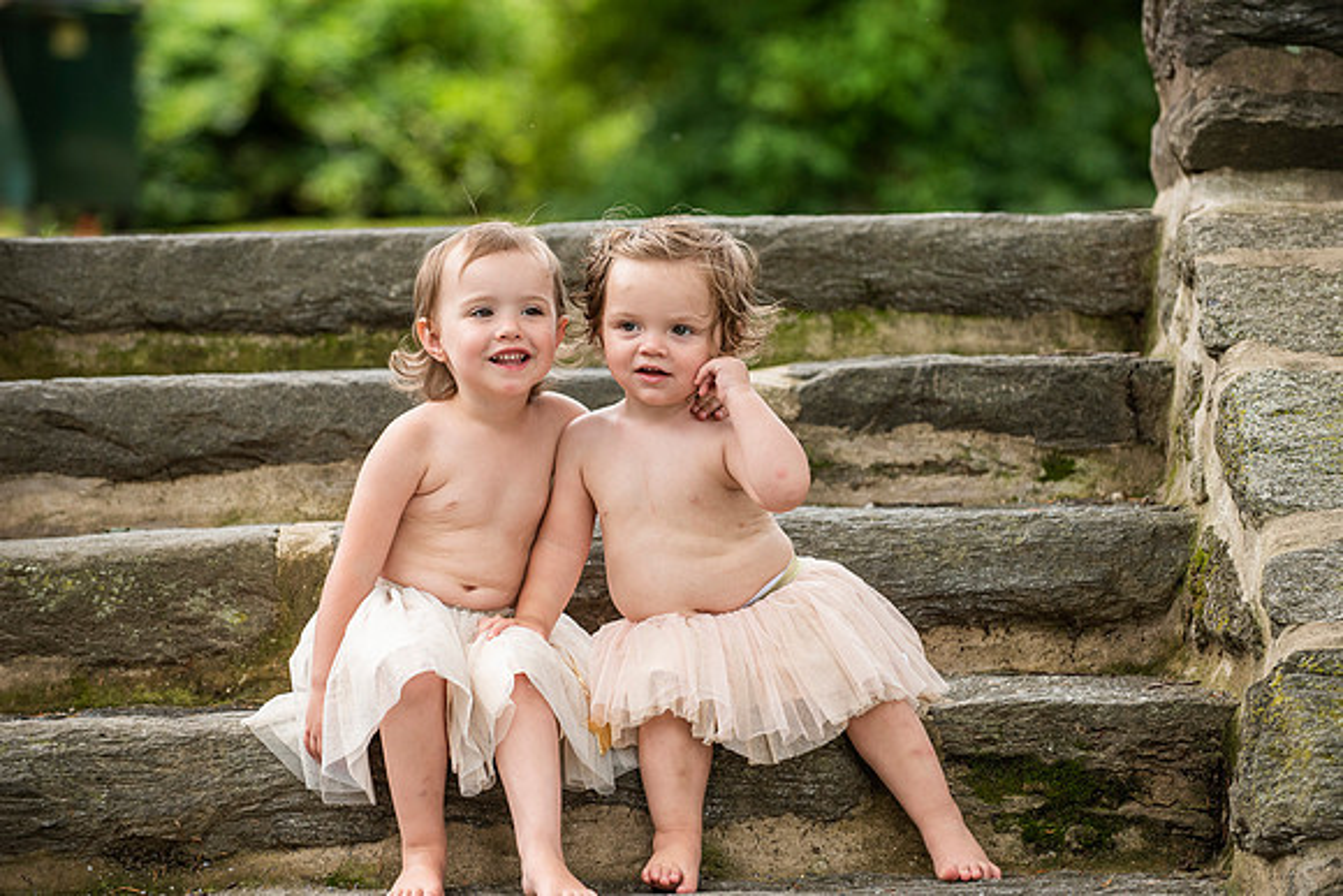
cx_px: 691
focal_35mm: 156
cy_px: 441
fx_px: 5815
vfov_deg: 8.8
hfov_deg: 13.2
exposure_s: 1/800
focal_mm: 150
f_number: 4
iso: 640
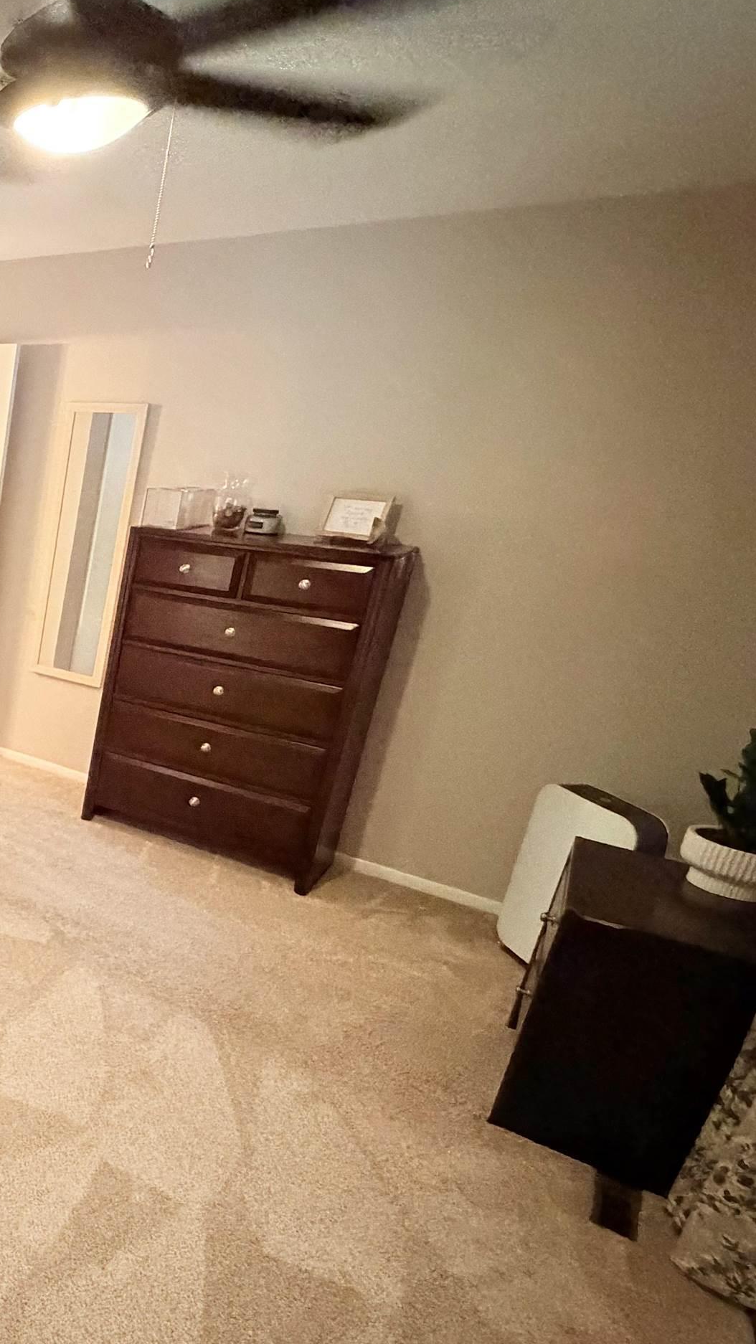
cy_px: 713
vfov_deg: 74.0
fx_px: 891
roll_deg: -2.1
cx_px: -241
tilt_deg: -19.0
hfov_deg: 33.1
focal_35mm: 25
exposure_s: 1/40
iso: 1250
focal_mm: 2.22
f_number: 2.2
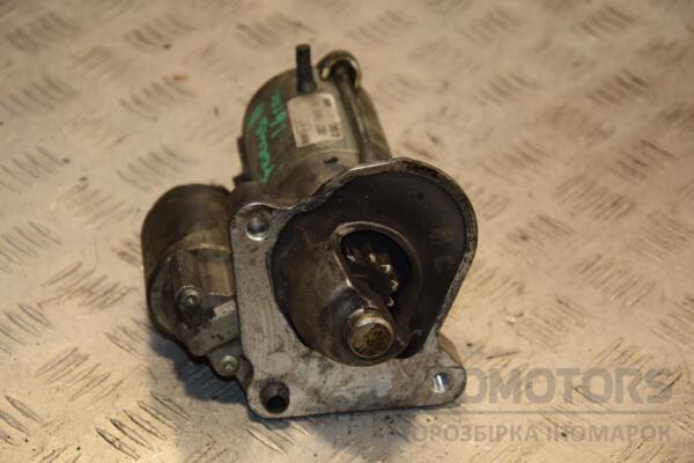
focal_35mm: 105
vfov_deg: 13.0
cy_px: 232
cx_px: 347
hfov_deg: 19.5
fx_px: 2024
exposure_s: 1/160
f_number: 5.3
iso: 800
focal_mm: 70
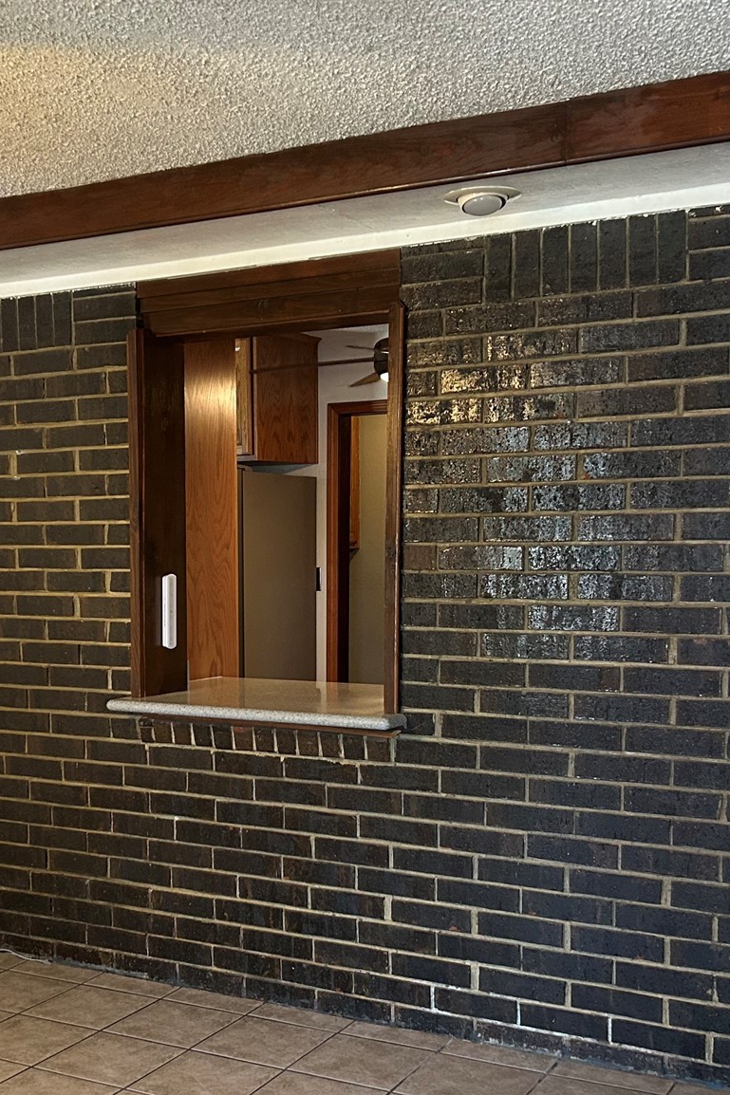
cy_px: 667
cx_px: 245
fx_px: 1369
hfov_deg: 29.7
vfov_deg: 43.4
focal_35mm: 45
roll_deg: +0.5
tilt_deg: -6.6
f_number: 1.5
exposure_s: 1/60
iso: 320
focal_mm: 5.7
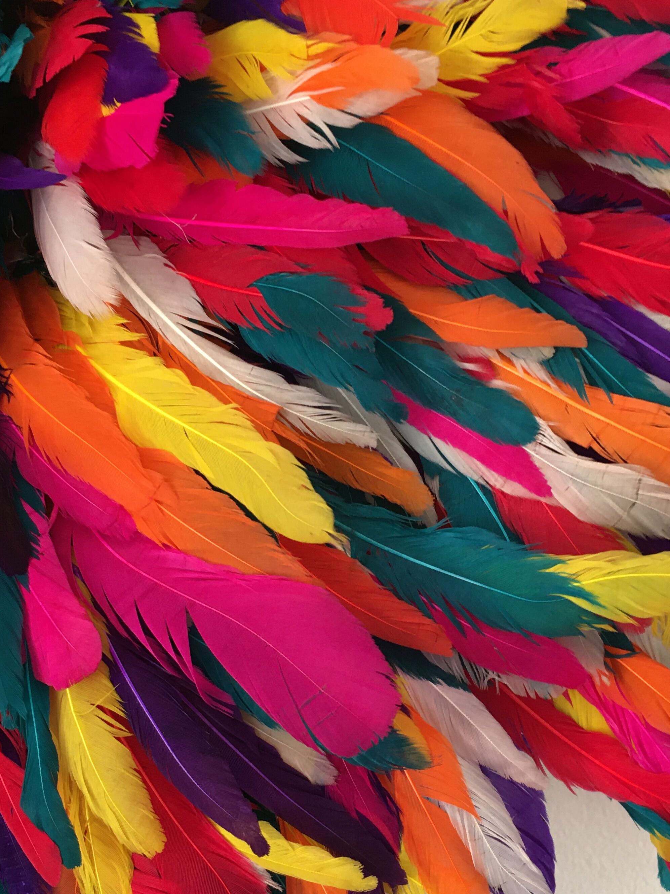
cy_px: 542
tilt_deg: +2.6
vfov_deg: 42.7
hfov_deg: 32.9
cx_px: 344
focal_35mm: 44
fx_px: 1135
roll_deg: -3.7
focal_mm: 4.15
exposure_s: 1/17
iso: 32
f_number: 2.2
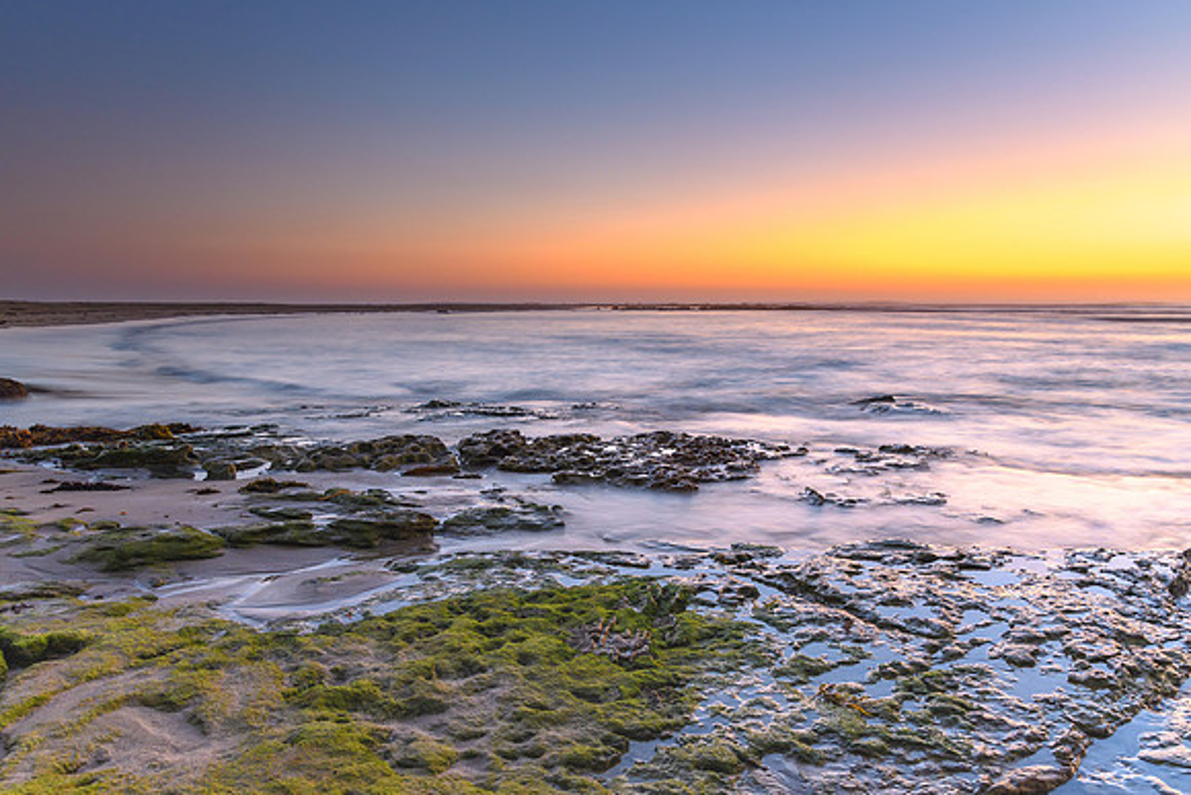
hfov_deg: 72.5
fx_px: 813
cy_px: 398
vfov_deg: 52.1
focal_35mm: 25
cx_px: 596
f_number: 5.6
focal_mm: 16
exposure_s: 3
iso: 200
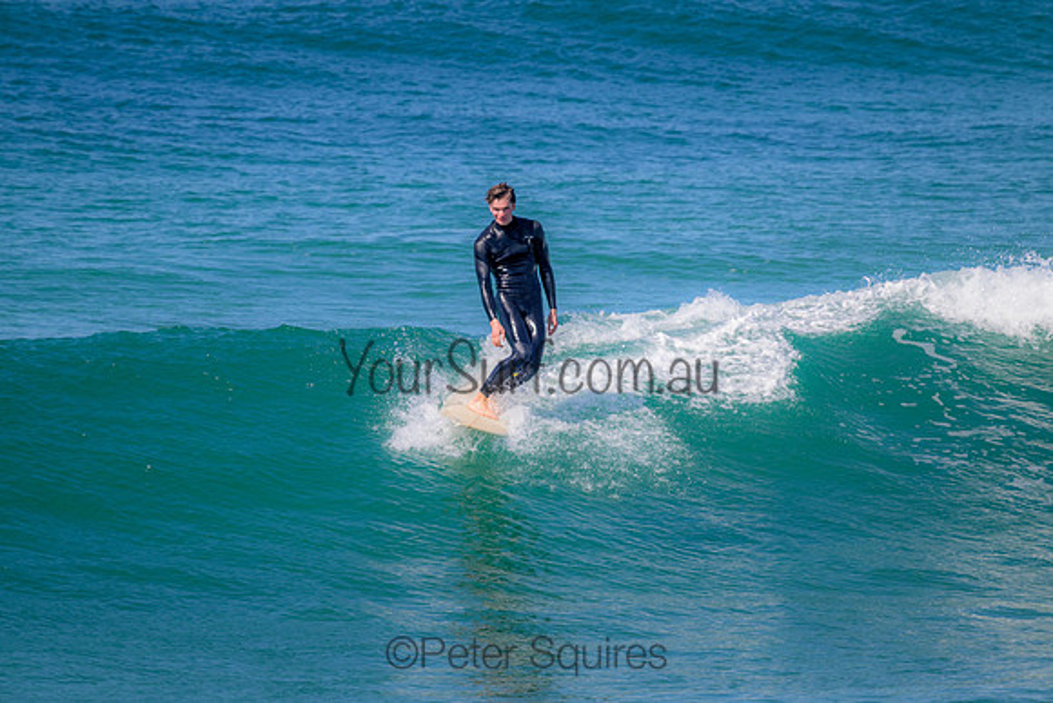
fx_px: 23404
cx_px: 526
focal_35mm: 800
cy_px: 352
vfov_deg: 1.7
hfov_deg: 2.6
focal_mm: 800
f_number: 11
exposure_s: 1/1000
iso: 720
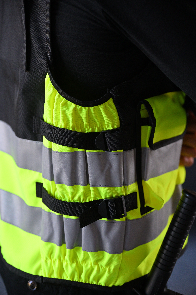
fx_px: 572
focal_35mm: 70
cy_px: 148
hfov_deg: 19.4
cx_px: 98
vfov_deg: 28.9
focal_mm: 70
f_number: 2.8
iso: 800
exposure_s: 1/640
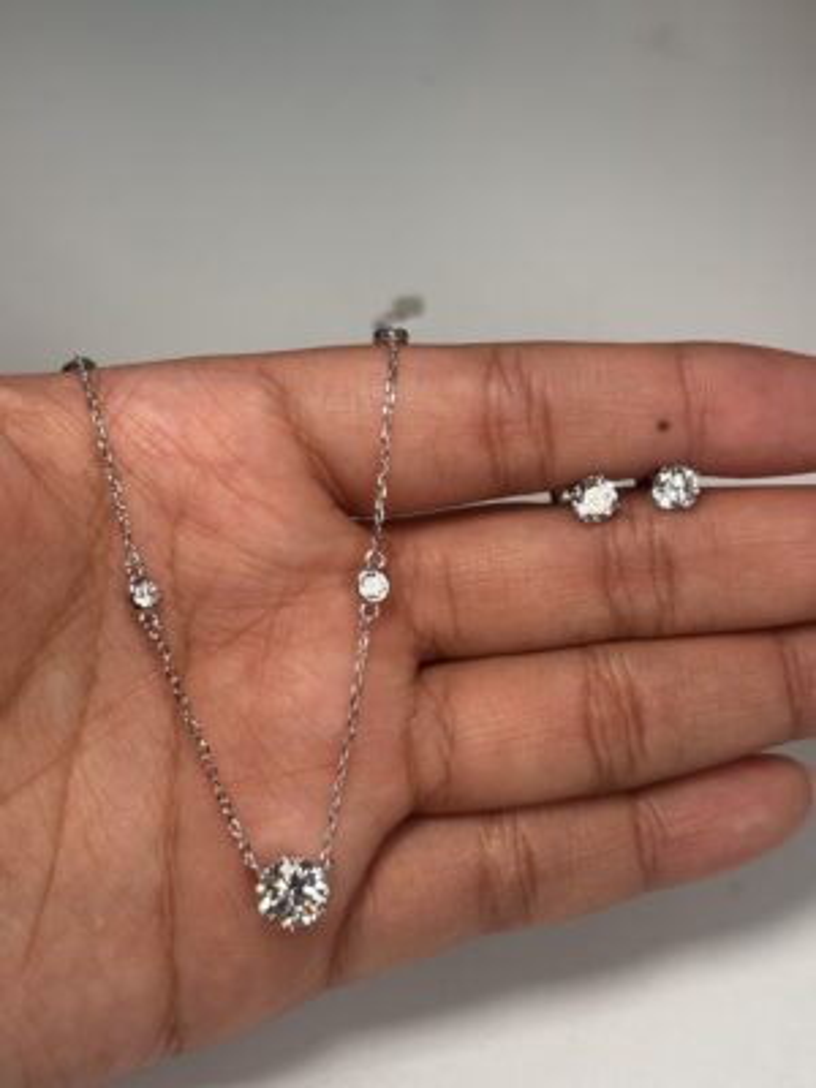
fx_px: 1634
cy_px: 544
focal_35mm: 52
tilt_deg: -49.6
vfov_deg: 36.8
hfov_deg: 28.0
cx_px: 408
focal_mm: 5.96
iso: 32
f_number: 1.6
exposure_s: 1/188
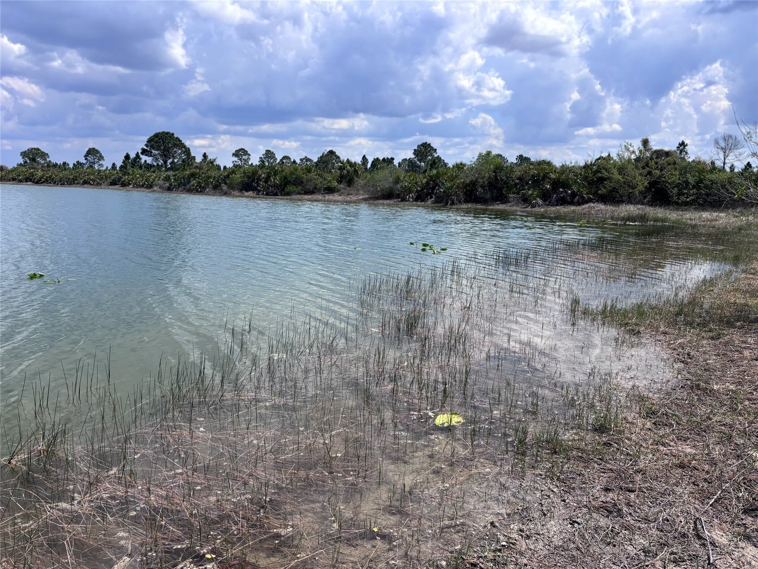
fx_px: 569
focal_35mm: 26
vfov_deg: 53.1
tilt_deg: -11.8
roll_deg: -1.1
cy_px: 284
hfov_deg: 67.3
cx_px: 379
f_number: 1.6
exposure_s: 1/4425
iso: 50
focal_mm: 5.96
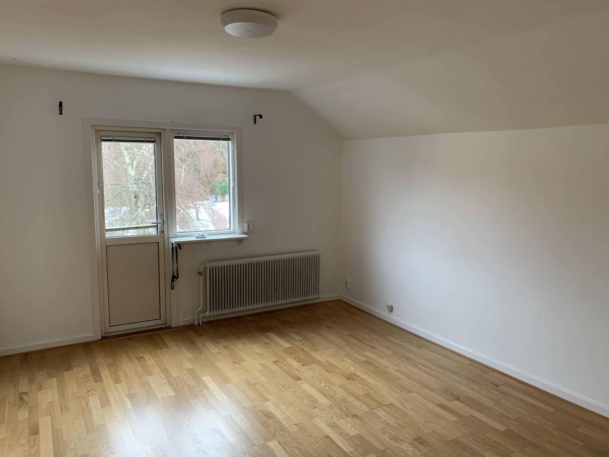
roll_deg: +0.7
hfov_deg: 67.3
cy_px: 228
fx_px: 457
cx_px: 304
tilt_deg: -8.4
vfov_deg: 53.1
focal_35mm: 26
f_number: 1.8
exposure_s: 1/60
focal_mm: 4.25
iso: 200
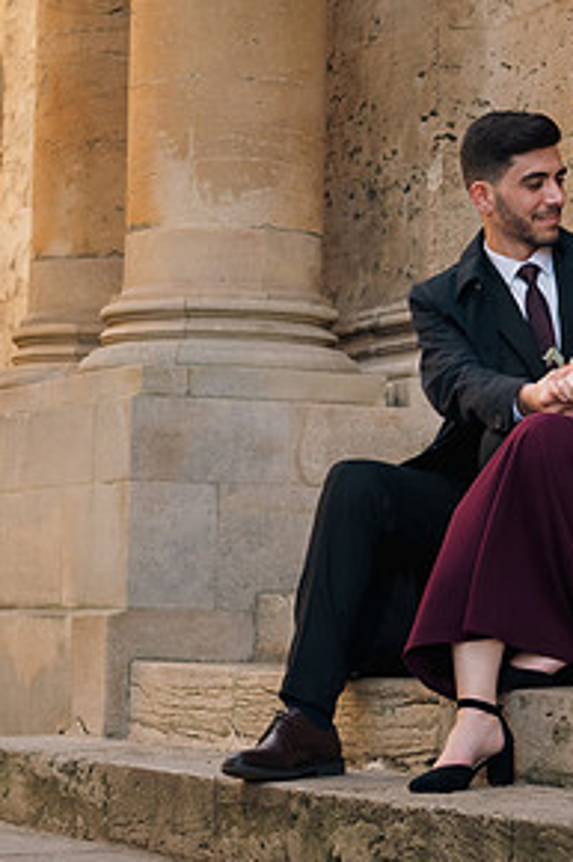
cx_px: 285
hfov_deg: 11.4
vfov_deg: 17.1
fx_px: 2868
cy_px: 380
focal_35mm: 120
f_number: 2.8
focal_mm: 40
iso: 200
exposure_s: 1/640
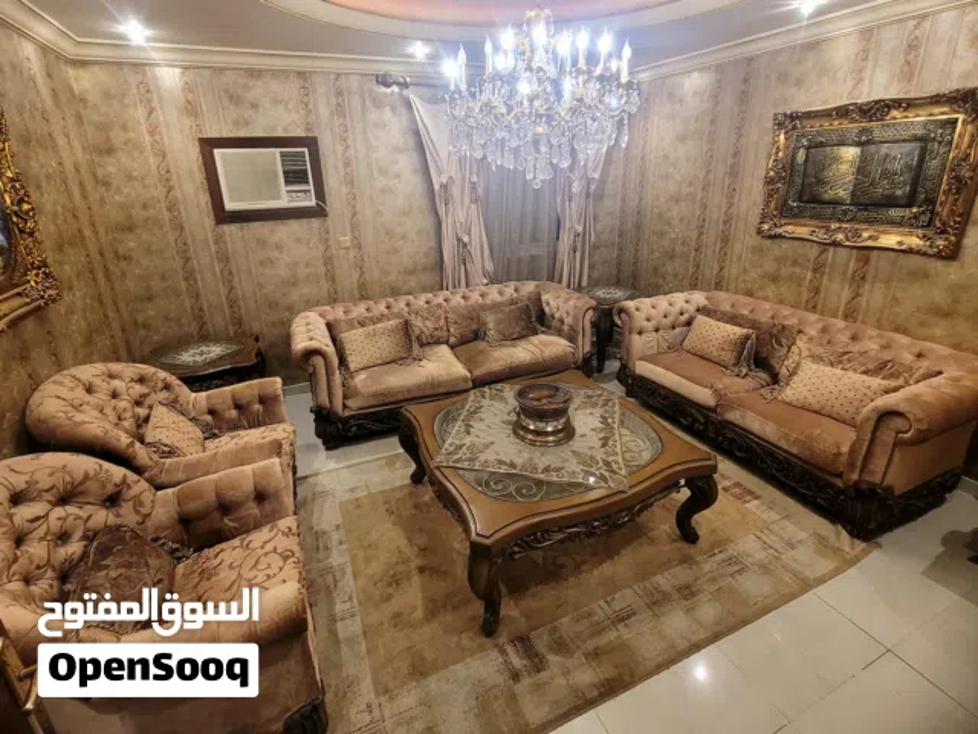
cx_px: 489
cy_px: 367
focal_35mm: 13
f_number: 2.2
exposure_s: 1/40
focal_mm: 2.2
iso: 320
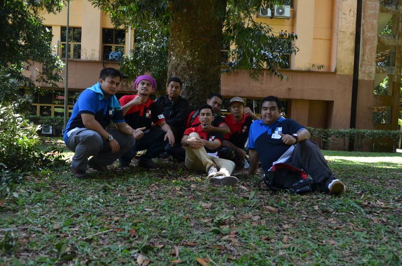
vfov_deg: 43.4
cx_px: 201
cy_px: 133
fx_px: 334
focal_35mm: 30
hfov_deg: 62.0
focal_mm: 20
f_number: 4
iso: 250
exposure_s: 1/125
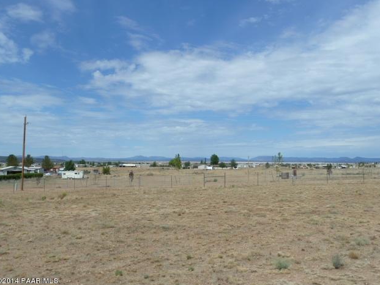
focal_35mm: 33
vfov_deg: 42.9
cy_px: 146
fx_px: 362
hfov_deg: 55.4
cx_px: 188
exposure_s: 1/640
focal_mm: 5.3
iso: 80
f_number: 5.6
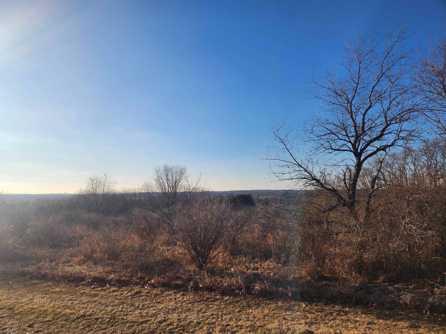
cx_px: 223
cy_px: 167
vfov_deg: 58.9
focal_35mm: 23
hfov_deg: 73.9
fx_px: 296
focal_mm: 5.4
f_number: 1.8
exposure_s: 1/2365
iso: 20
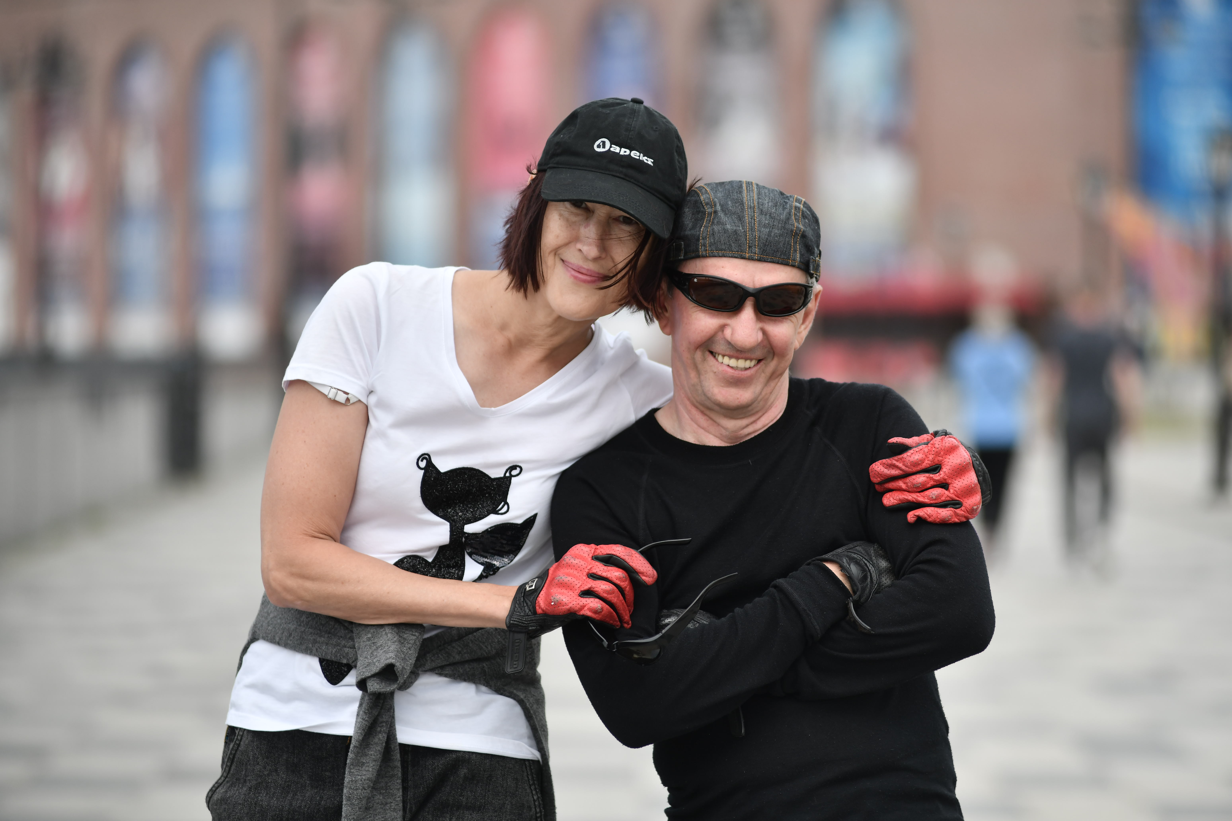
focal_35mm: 155
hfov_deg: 13.2
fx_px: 5304
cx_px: 616
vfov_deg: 8.9
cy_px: 410
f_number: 2.8
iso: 200
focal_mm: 155
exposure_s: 1/5000
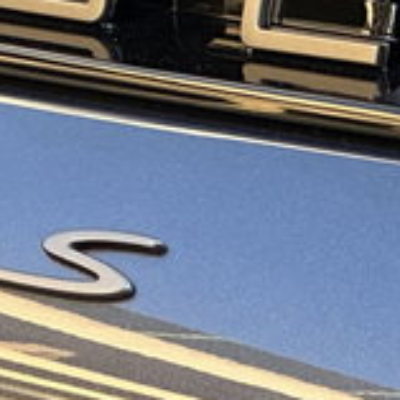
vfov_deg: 5.2
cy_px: -104
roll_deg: -1.1
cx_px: 79
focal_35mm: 333
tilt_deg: -9.3
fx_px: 4353
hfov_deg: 5.3
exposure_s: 1/78
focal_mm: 9
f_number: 2.8
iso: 250
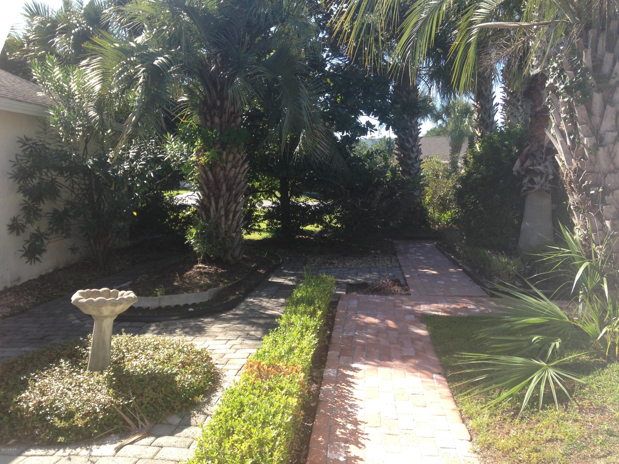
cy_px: 232
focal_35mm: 33
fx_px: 590
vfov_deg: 42.9
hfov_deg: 55.4
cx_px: 310
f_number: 2.4
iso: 50
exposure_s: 1/427
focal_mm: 4.12
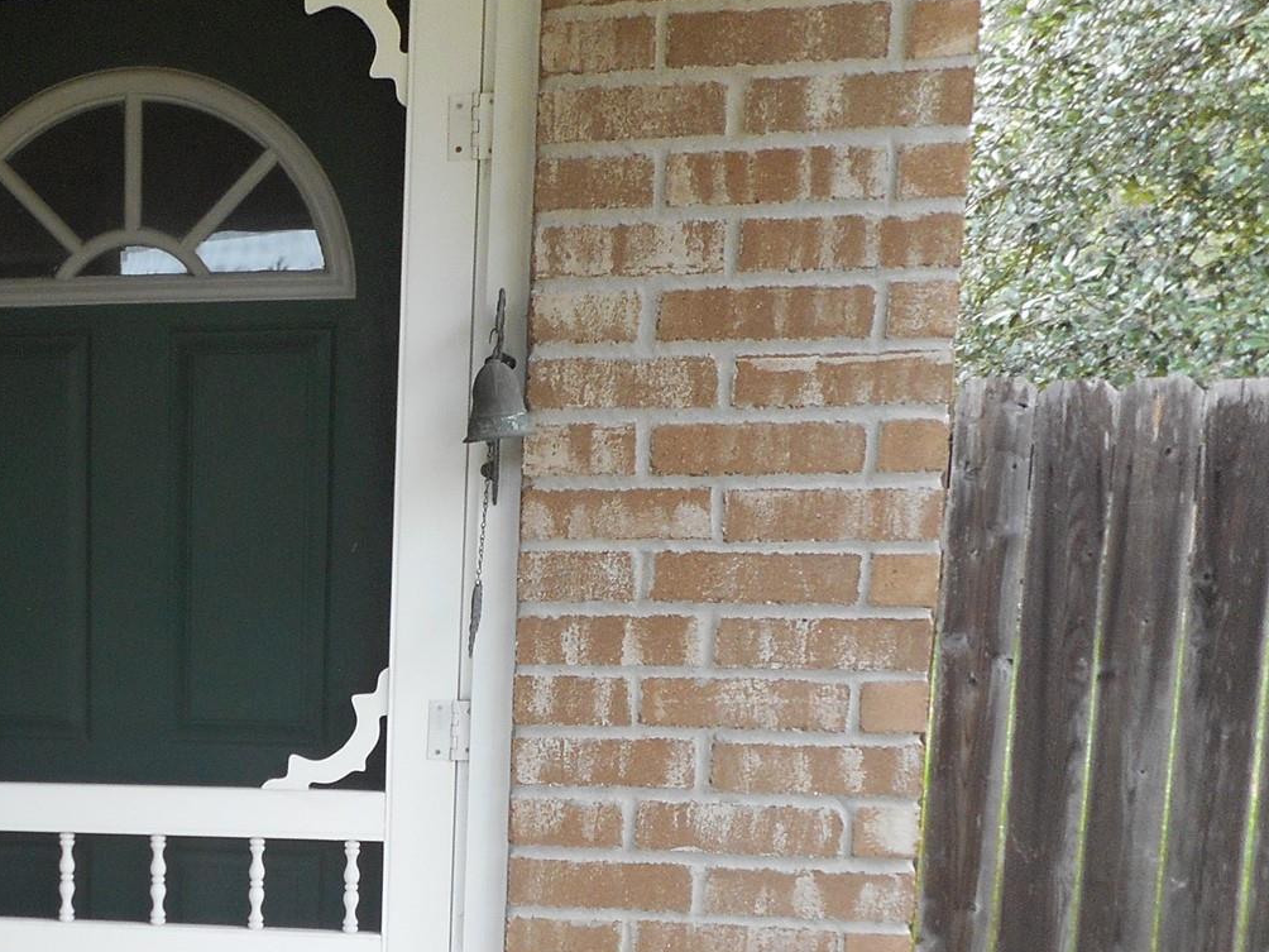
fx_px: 1870
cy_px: 841
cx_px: 15
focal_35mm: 51
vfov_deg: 27.6
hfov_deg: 34.3
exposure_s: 1/30
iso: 125
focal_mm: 4.5
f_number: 3.7
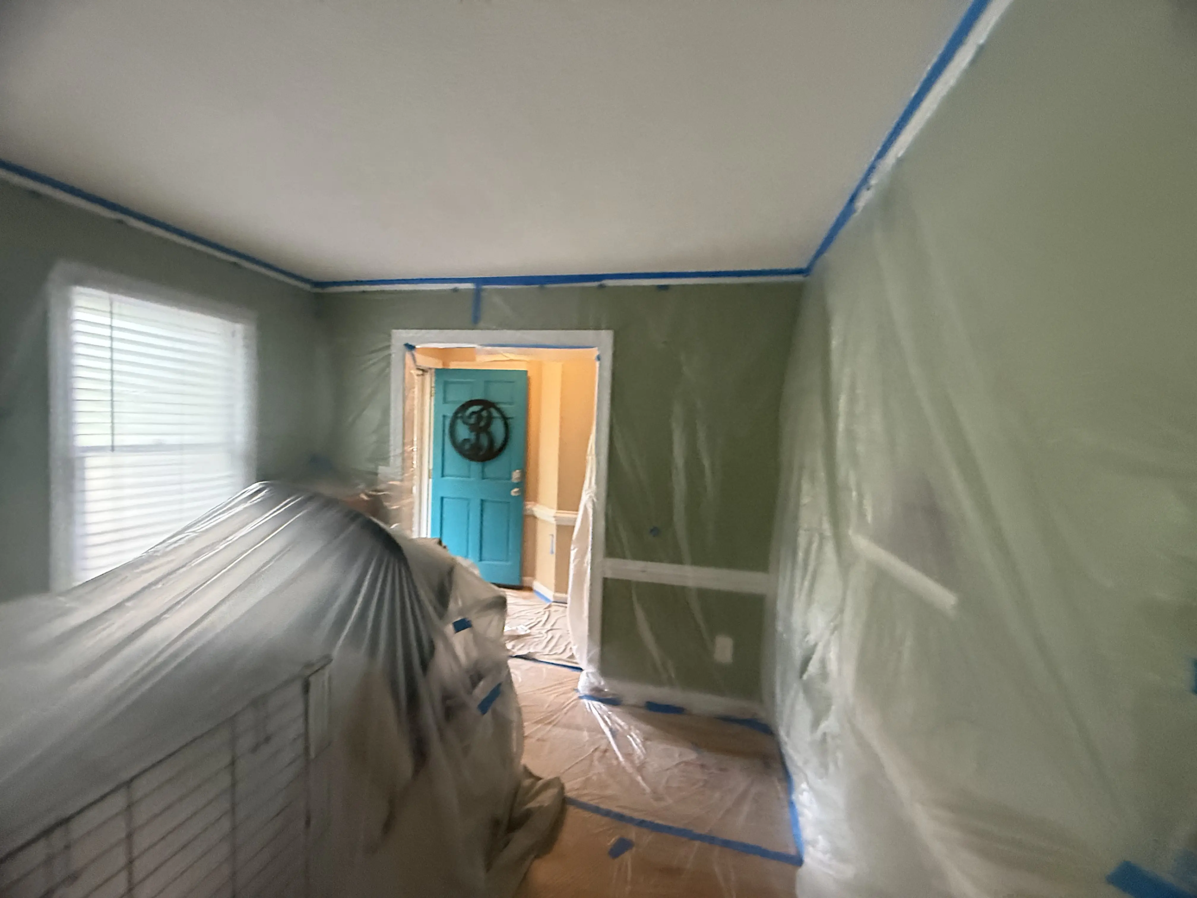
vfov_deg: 85.7
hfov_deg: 102.1
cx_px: 598
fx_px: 484
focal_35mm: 14
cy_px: 449
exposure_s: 1/60
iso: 500
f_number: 2.2
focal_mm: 2.22
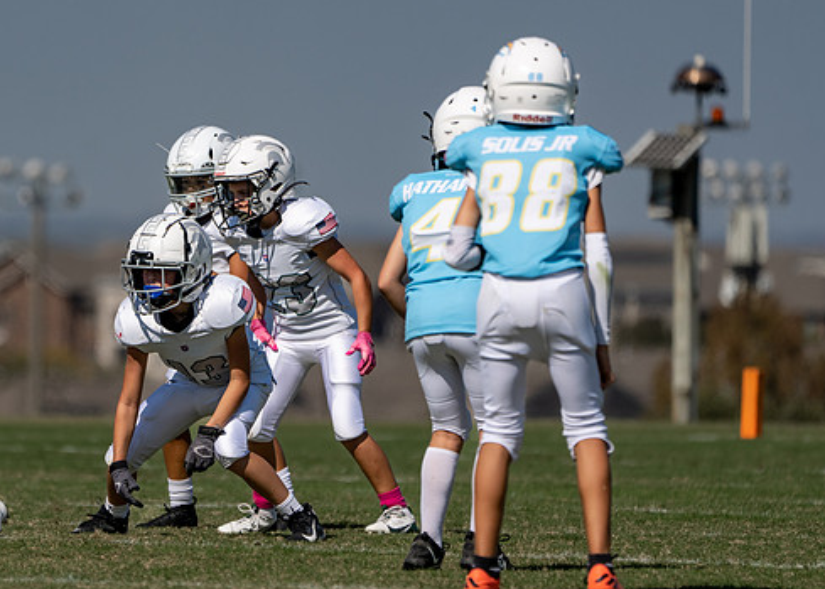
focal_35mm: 643
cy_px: 285
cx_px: 243
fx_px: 15062
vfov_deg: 2.2
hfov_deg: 3.1
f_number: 5.6
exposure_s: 1/1600
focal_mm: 400
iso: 100
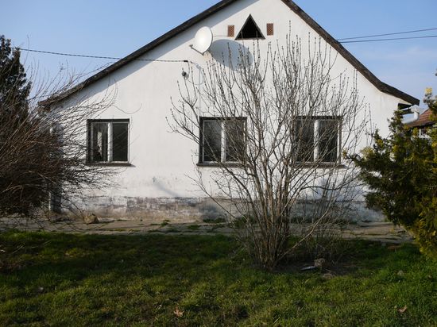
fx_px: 442
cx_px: 218
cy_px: 164
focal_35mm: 35
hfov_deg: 52.6
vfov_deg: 40.7
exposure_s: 1/500
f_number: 5
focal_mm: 5.2
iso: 80
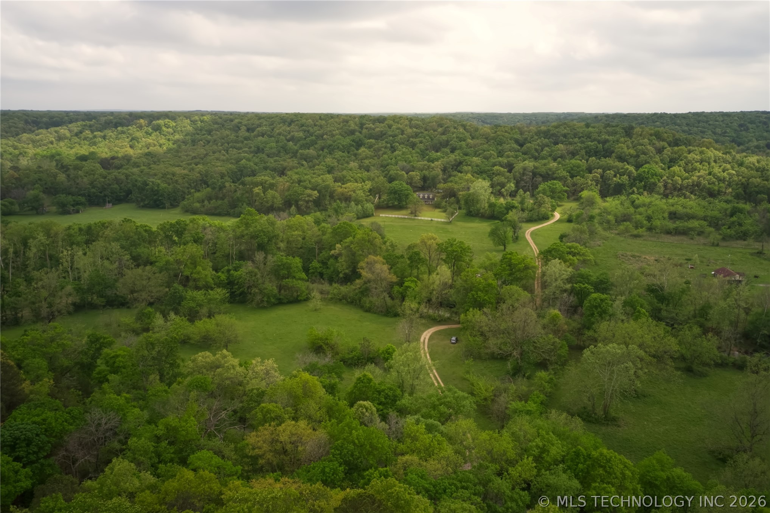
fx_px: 599
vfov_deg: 46.4
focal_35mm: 28
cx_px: 385
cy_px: 256
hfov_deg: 65.5
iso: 100
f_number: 5.6
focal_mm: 10.3
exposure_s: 1/400
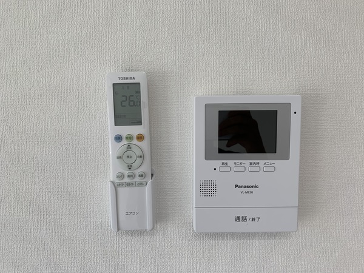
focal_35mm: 26
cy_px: 136
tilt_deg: -5.2
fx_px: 273
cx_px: 182
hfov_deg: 67.3
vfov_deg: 53.1
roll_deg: -0.5
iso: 32
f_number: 1.8
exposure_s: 1/122
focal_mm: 4.25
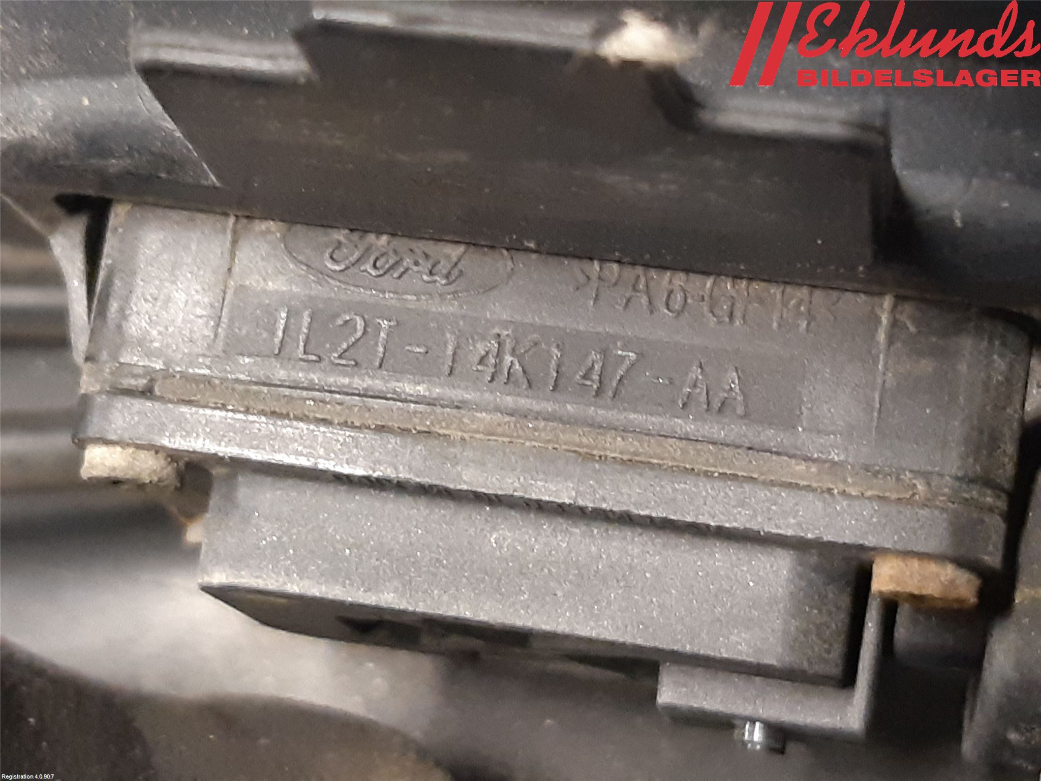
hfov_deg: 67.3
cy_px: 390
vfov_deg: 53.1
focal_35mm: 26
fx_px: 782
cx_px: 520
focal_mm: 3.93
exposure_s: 1/25
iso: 320
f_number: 1.7
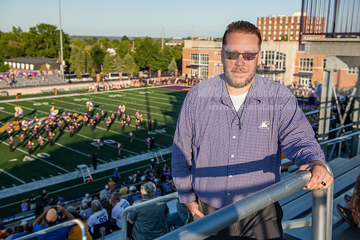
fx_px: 420
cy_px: 120
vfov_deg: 31.9
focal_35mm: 42
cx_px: 180
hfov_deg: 46.4
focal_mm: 42
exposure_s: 1/1000
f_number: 5
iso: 250
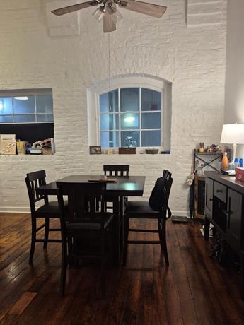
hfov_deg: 56.8
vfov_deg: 71.6
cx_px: 121
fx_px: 226
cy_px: 167
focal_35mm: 24
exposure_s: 1/60
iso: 640
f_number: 1.8
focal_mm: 5.4
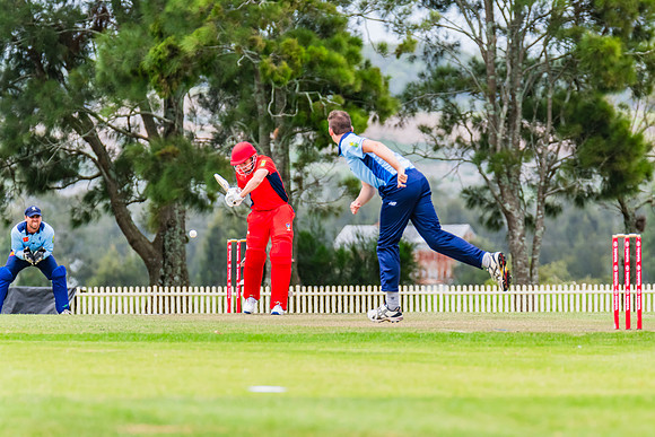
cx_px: 381
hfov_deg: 4.3
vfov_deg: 2.9
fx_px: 8747
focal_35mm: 481
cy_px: 240
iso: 800
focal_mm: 410
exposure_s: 1/1250
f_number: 9
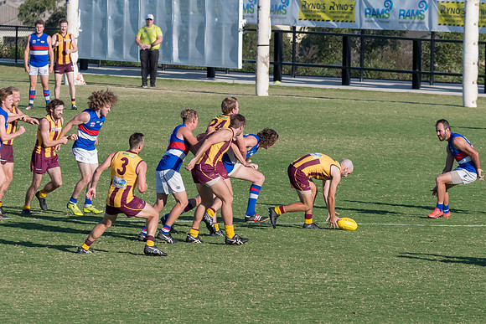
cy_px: 185
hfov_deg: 5.5
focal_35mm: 378
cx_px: 278
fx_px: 5099
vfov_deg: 3.6
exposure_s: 1/2500
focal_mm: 220
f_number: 7.1
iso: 800
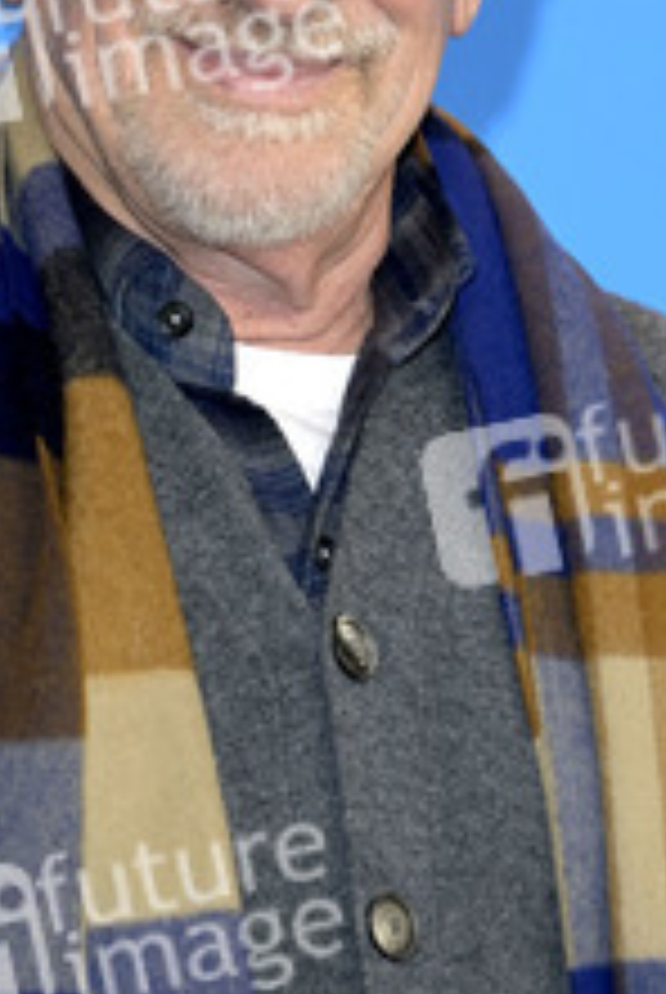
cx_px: 243
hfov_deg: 3.6
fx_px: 10484
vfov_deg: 5.4
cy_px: 256
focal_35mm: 379
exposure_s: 1/200
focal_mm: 210
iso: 1250
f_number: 5.6
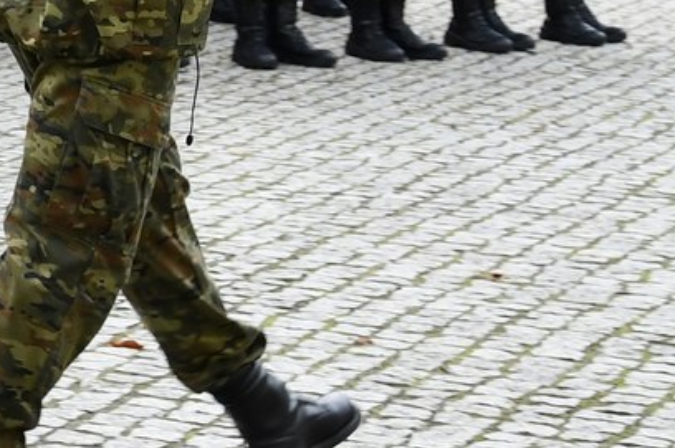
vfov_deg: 6.9
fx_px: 3671
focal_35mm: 196
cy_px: -198
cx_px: -859
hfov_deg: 9.5
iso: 500
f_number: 4
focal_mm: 26
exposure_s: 1/125
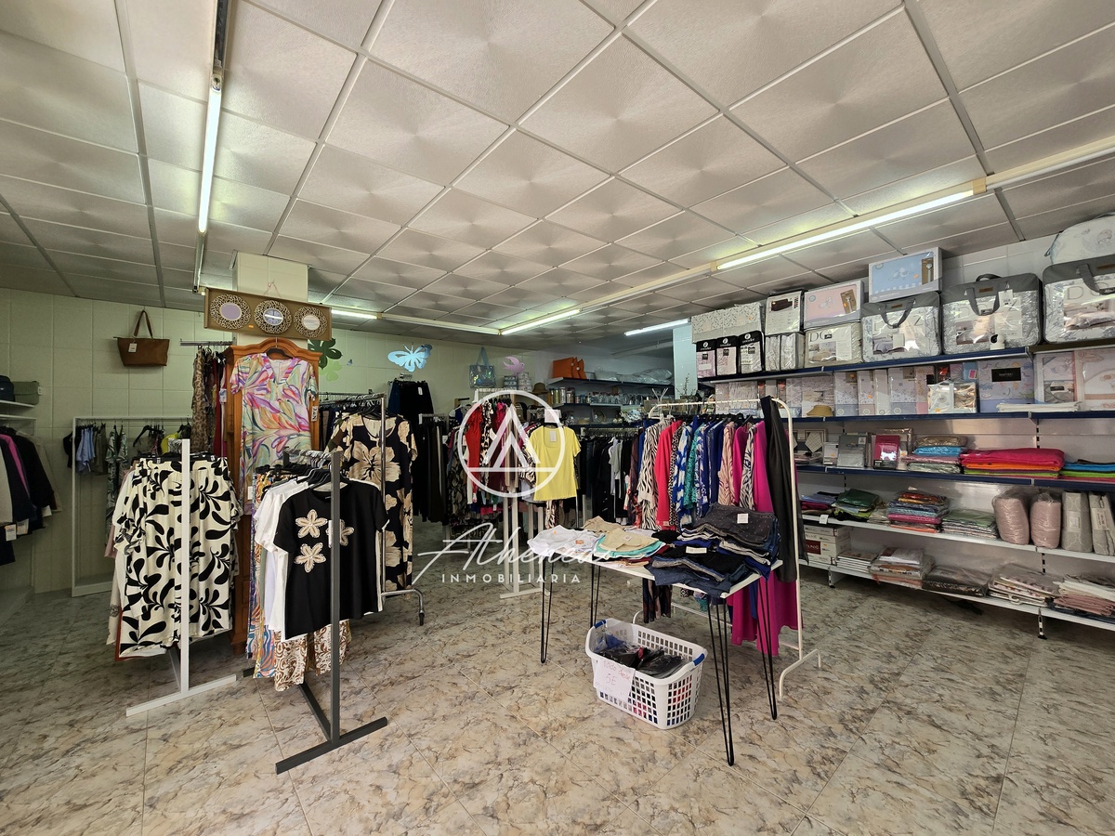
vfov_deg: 89.9
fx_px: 419
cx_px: 558
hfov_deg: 106.2
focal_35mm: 13
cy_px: 418
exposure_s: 1/101
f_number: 2.2
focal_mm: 2.2
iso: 50
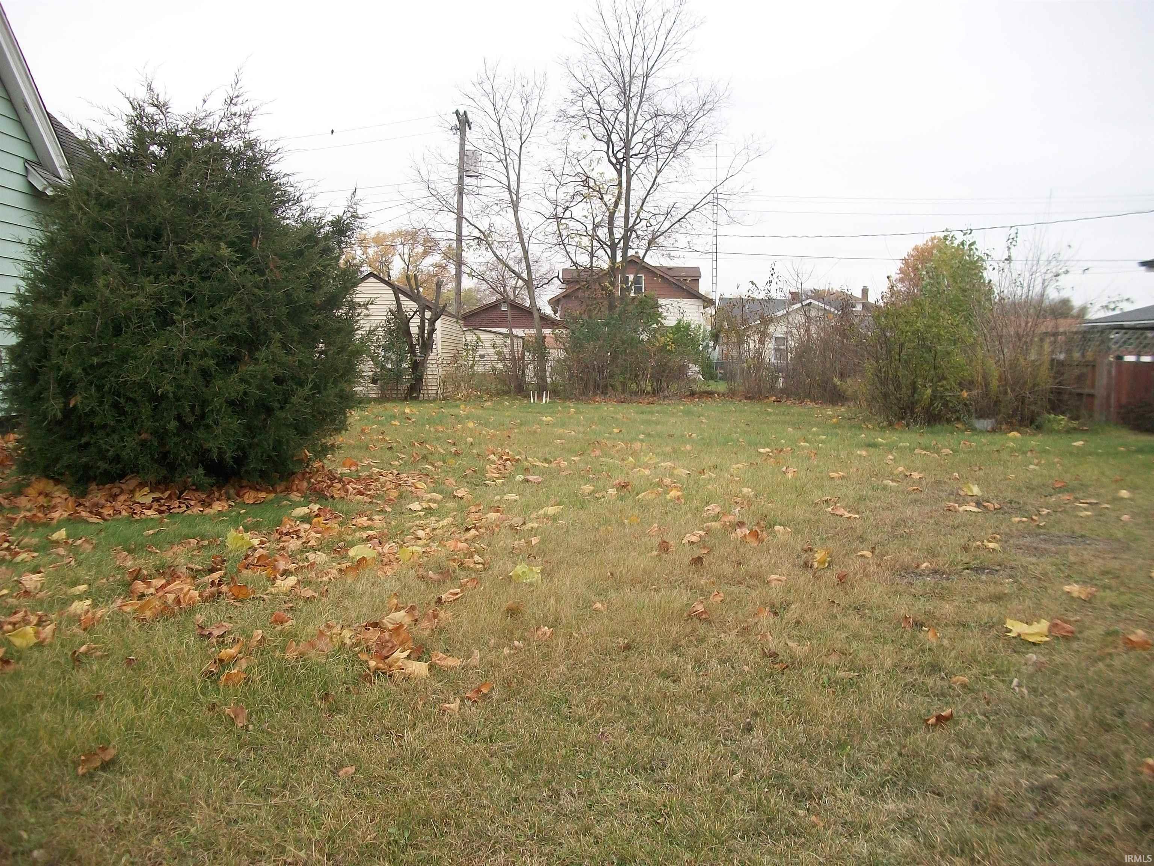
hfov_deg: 56.8
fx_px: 1067
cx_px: 577
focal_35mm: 32
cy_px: 433
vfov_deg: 44.2
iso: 80
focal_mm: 5.7
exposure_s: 1/125
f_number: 2.9
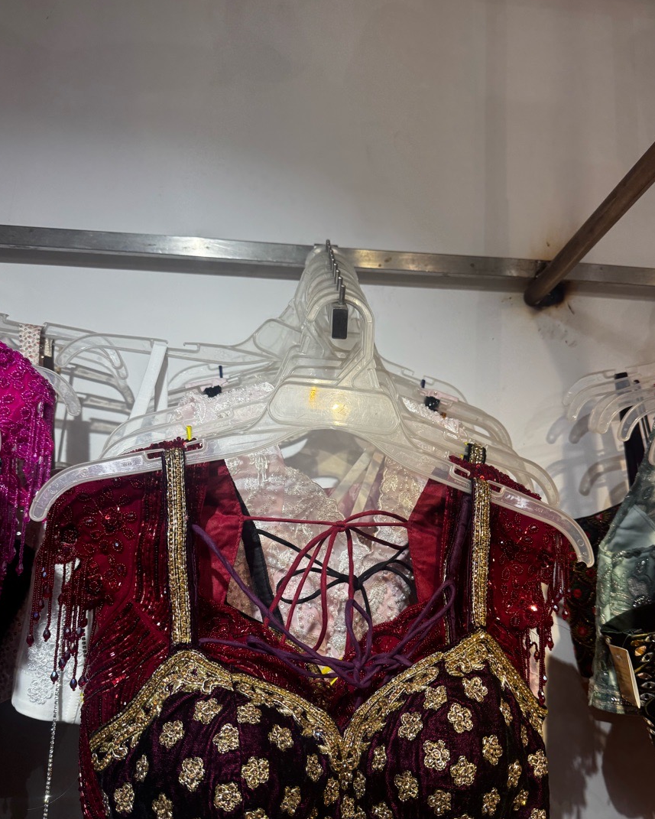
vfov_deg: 61.9
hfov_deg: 51.5
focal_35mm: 28
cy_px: 470
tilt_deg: +7.6
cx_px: 360
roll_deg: -0.5
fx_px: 678
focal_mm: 6.76
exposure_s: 1/100
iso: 50
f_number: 1.78
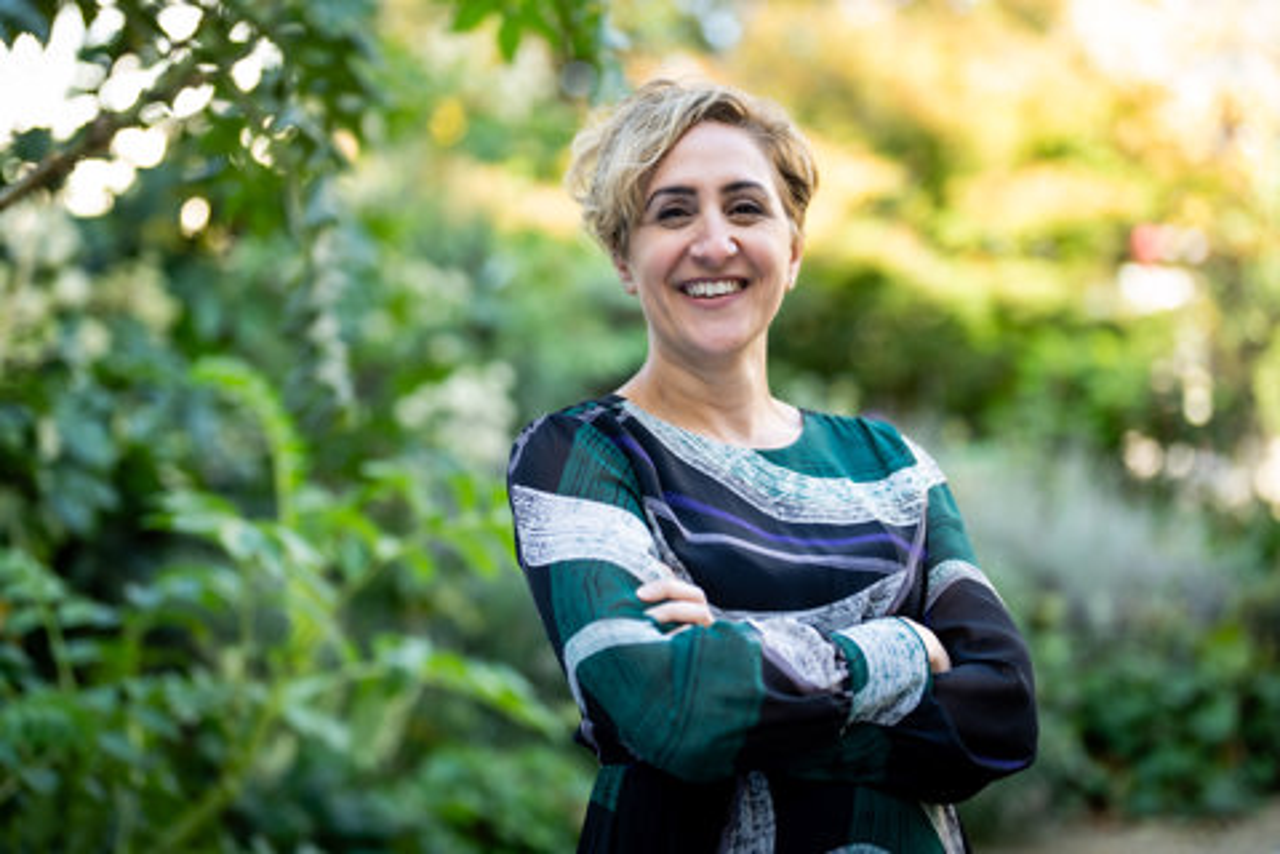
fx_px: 1778
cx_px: 640
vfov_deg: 27.0
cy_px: 427
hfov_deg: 39.6
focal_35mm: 50
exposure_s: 1/180
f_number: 1.4
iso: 100
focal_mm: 50
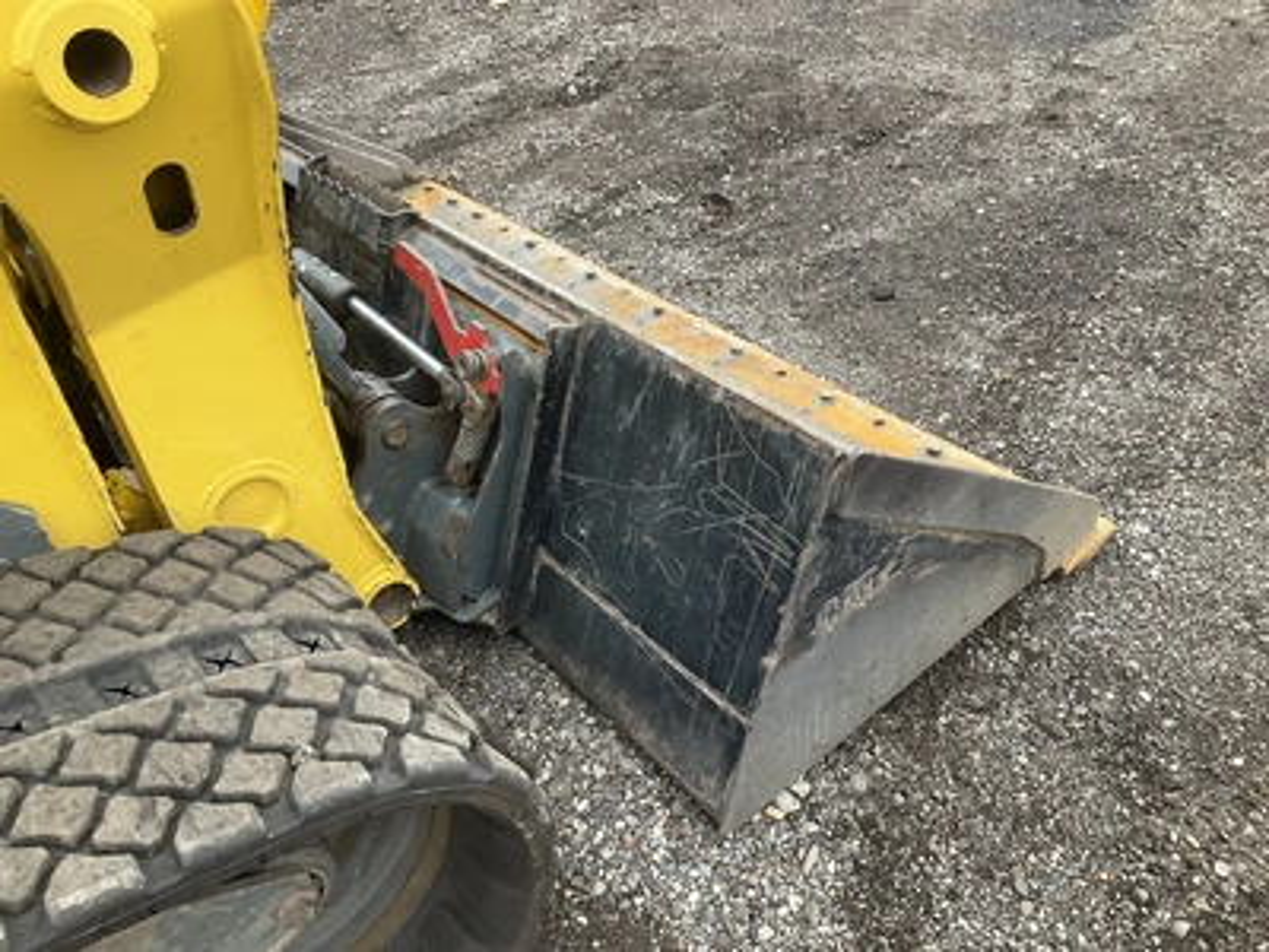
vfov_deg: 48.2
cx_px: 634
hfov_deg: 61.7
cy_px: 476
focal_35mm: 29
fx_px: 1063
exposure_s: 1/98
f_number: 1.8
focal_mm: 3
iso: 64
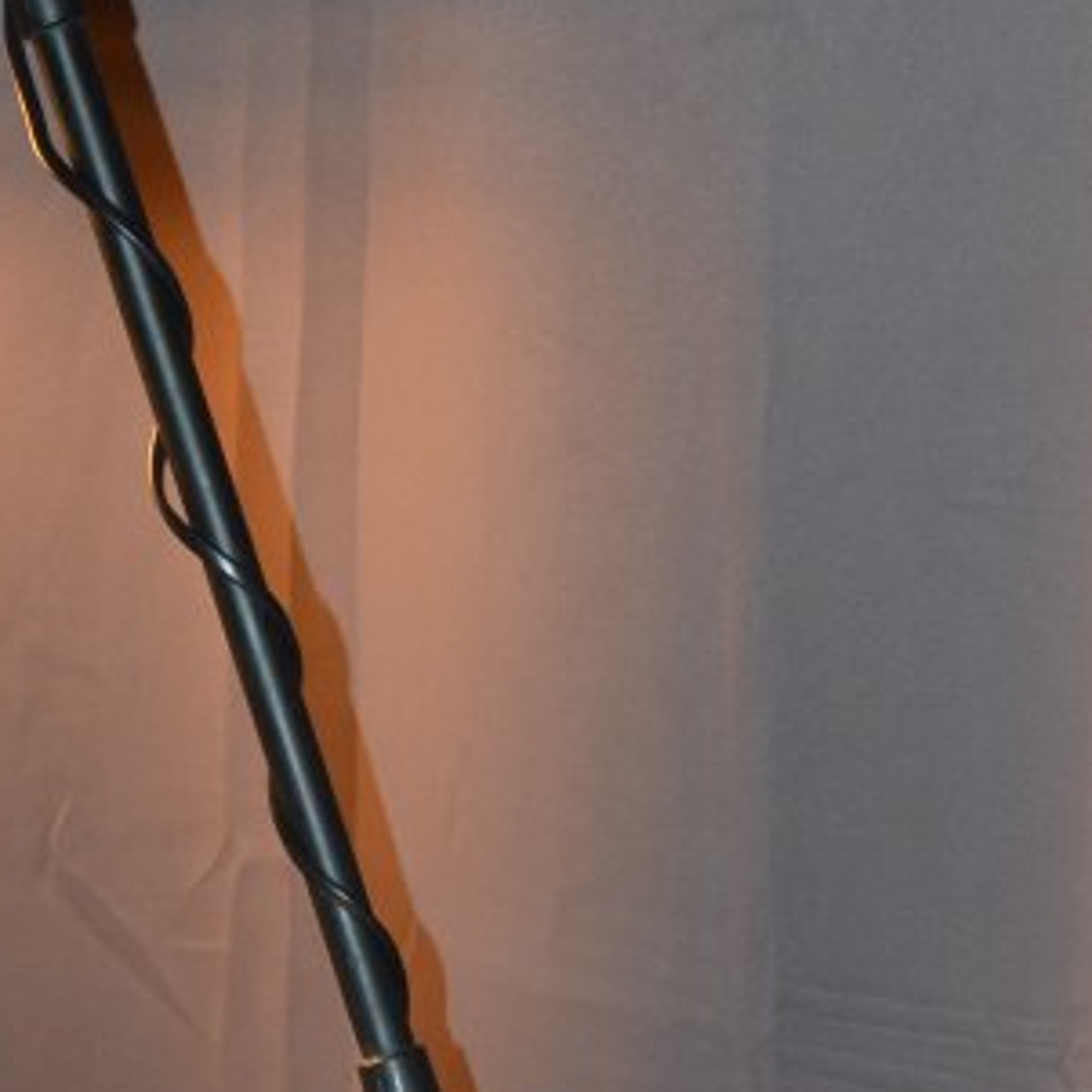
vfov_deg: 13.0
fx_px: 4711
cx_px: -47
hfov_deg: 13.0
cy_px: 1114
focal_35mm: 132
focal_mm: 26
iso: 450
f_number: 4
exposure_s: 1/60
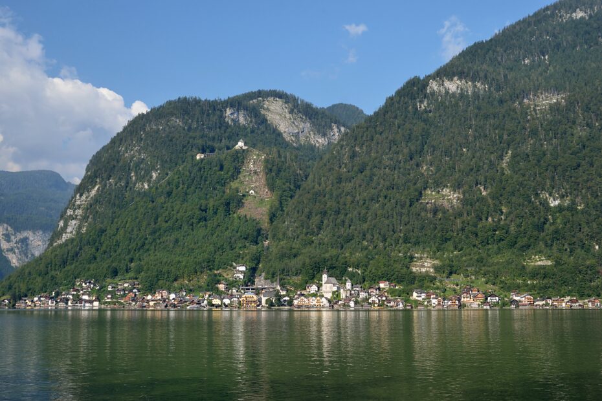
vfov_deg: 33.0
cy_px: 200
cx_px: 301
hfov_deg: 47.9
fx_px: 677
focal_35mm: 40
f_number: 9
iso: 160
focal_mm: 27
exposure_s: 1/125
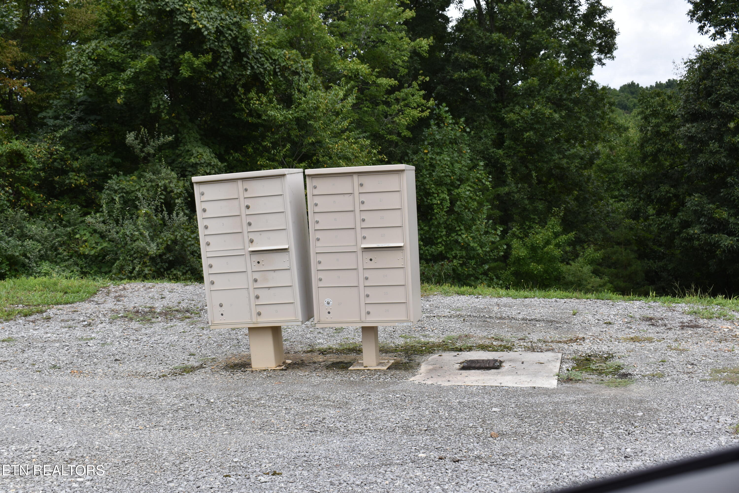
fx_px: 924
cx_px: 370
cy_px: 246
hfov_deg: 43.6
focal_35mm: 45
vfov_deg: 29.9
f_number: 8
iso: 140
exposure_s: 1/250
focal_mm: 30
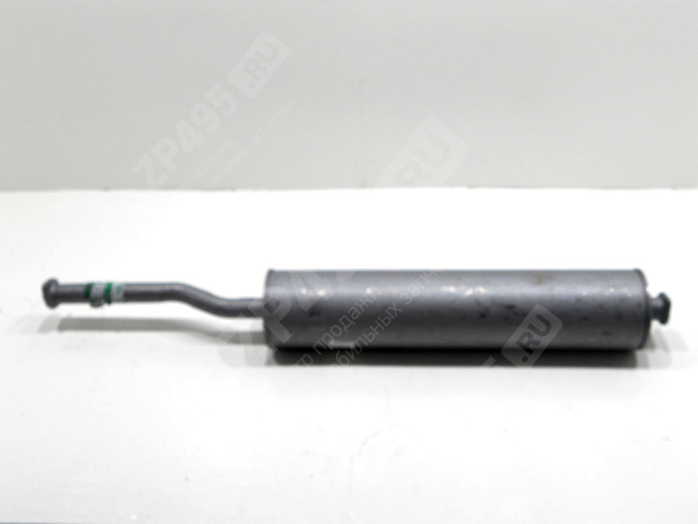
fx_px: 766
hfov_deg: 49.0
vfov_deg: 37.7
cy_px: 262
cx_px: 349
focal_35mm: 38
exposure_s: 1/30
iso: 80
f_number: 3.9
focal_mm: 6.9
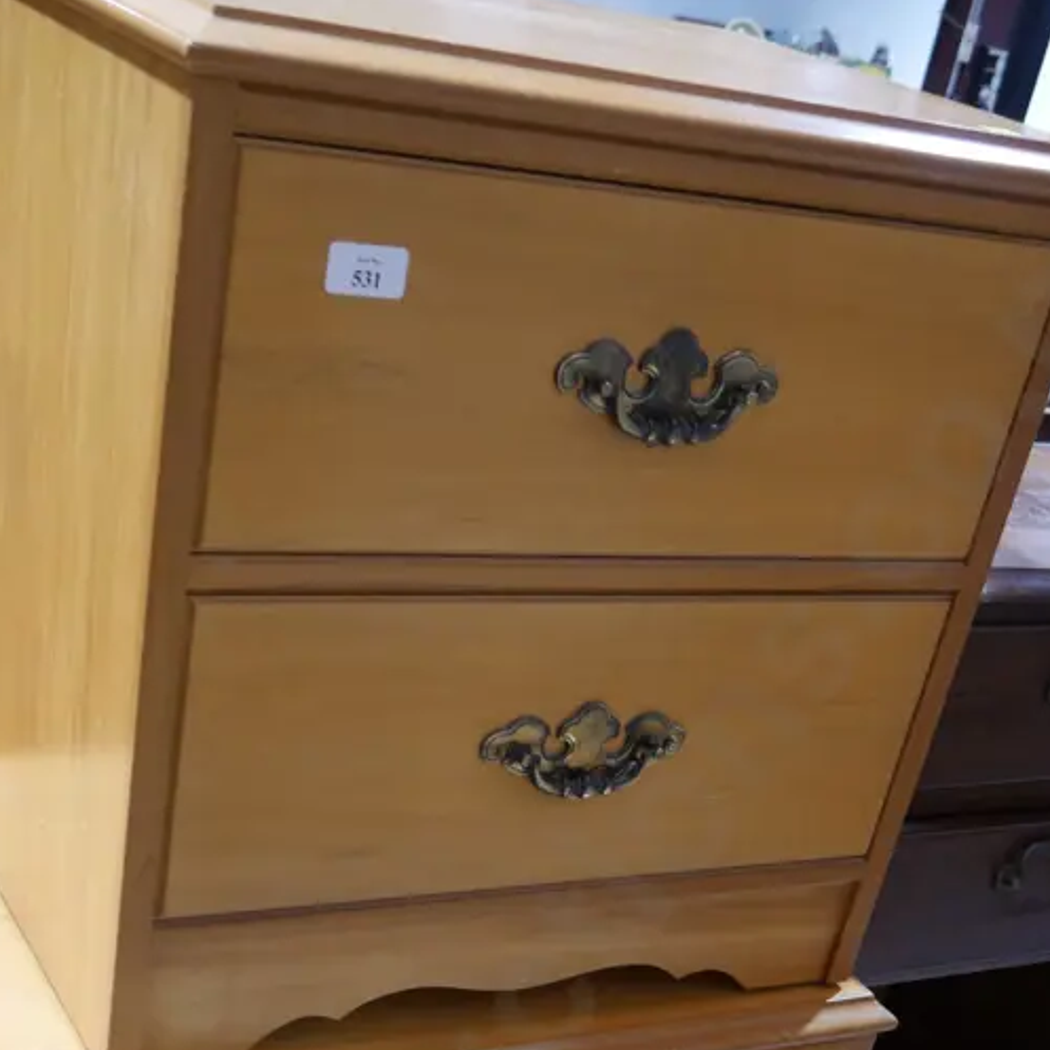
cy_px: 1073
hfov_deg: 33.4
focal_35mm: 51
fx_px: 1750
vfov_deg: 30.8
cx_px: 489
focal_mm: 14
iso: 800
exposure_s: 1/60
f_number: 3.5
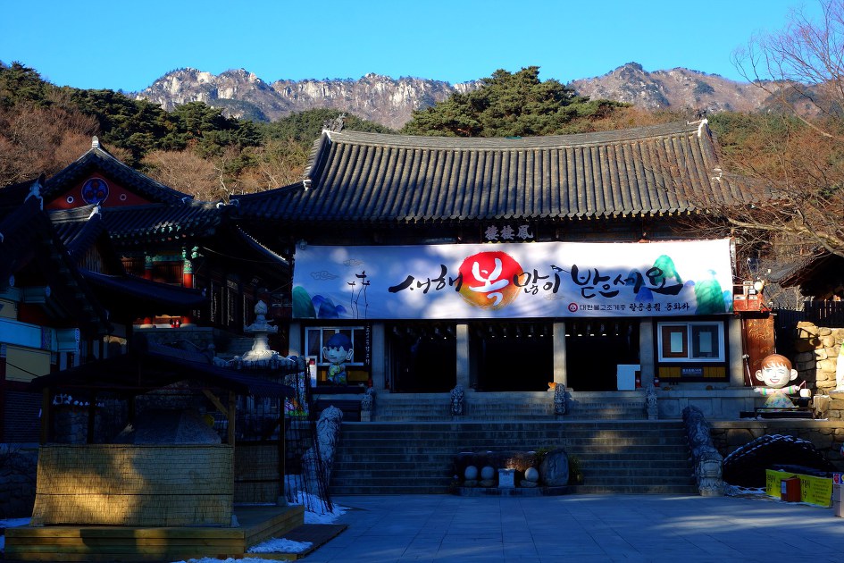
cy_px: 282
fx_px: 1289
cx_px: 422
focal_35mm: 55
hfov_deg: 36.2
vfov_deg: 24.6
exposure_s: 1/125
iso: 125
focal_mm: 20.41
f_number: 8
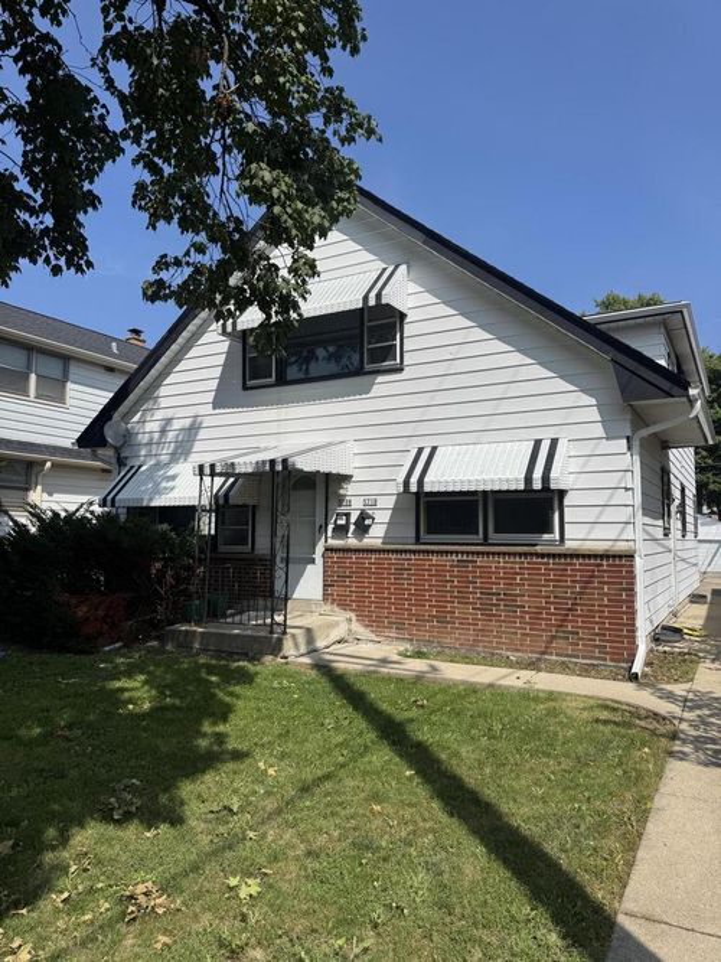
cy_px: 481
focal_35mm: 24
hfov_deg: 56.8
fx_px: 667
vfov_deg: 71.6
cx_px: 360
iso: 80
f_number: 1.78
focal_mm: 6.76
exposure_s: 1/7092
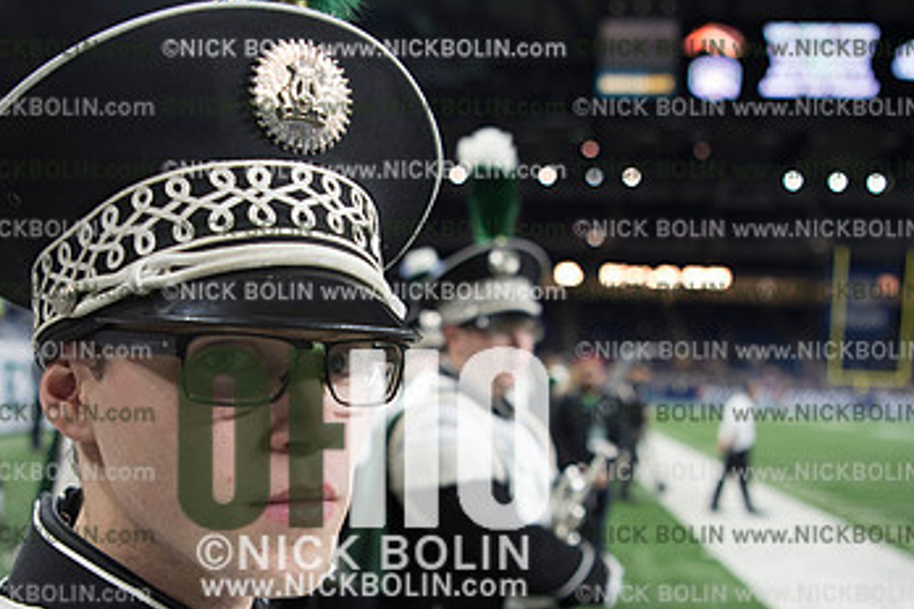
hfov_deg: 48.2
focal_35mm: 40
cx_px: 362
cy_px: 474
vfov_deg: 32.6
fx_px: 1015
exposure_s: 1/800
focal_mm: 24
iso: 1250
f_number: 2.8
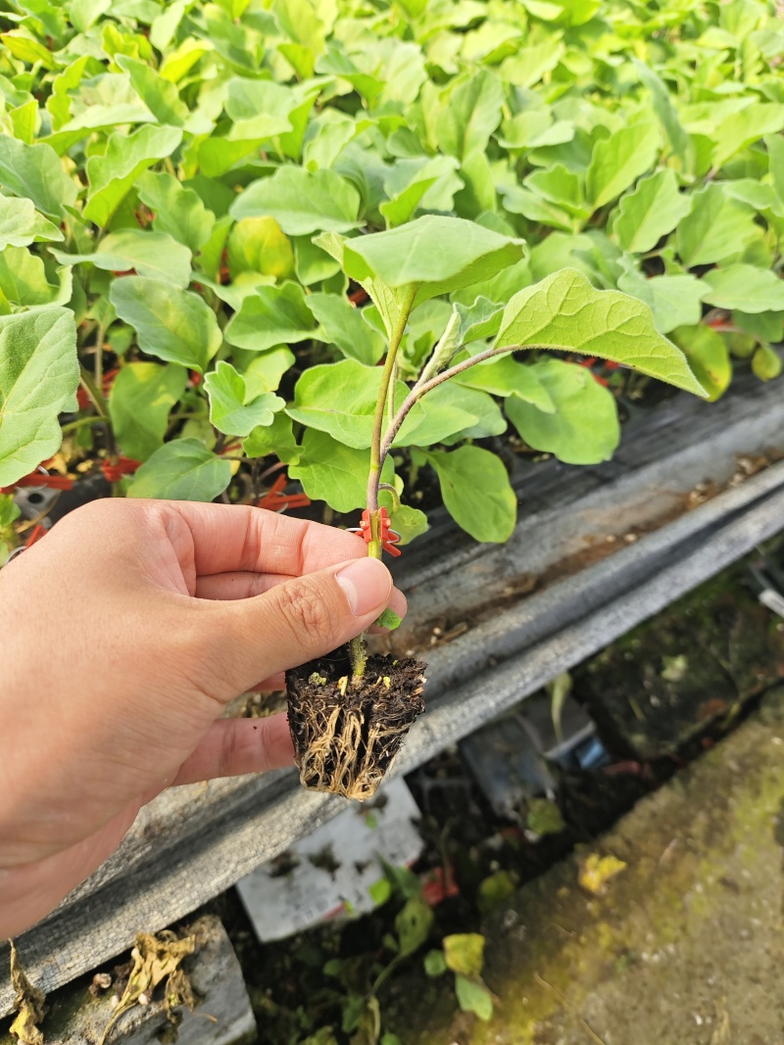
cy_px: 522
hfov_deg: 58.9
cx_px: 392
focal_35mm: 23
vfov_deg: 73.9
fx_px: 695
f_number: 1.75
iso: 71
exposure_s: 1/356
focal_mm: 5.5
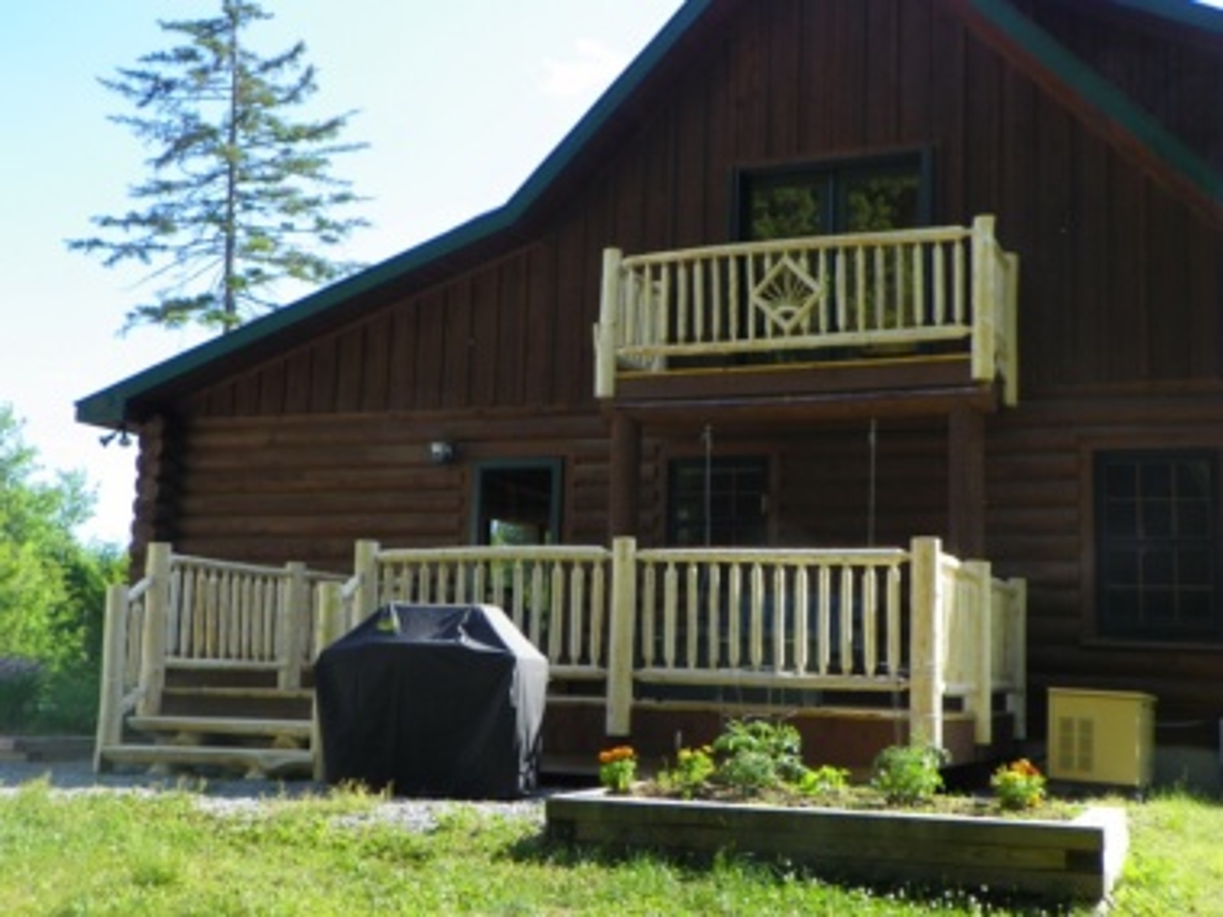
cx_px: 612
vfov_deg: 31.5
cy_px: 458
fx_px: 1625
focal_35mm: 46
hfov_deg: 41.3
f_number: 4
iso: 64
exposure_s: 1/200
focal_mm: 8.2
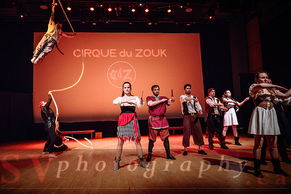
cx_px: 139
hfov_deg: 66.8
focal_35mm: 27
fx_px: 221
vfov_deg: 47.5
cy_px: 99
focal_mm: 25.5
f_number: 2.8
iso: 1600
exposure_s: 1/200
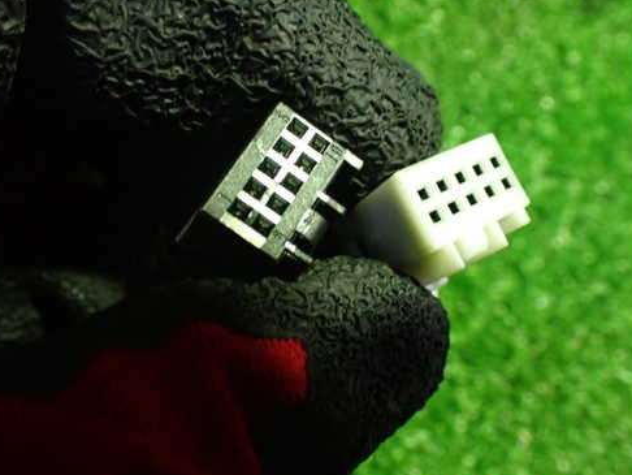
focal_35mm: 37
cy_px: 225
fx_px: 676
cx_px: 352
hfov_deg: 50.0
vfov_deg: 38.7
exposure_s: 1/80
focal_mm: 5.4
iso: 800
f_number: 2.3
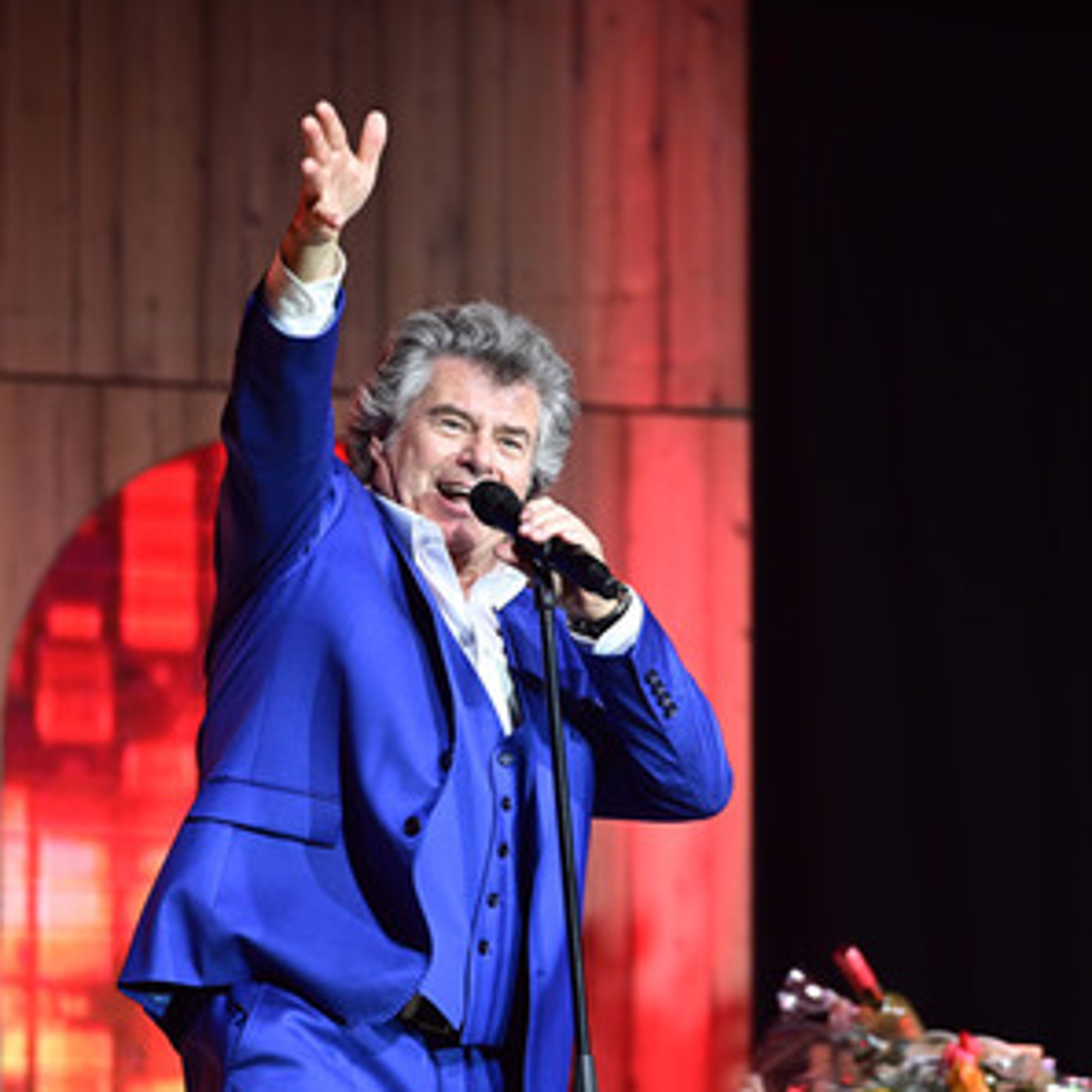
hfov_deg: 6.8
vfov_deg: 6.8
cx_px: 469
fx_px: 9208
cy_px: 548
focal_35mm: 258
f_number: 4
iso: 3200
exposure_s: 1/320
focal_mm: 200
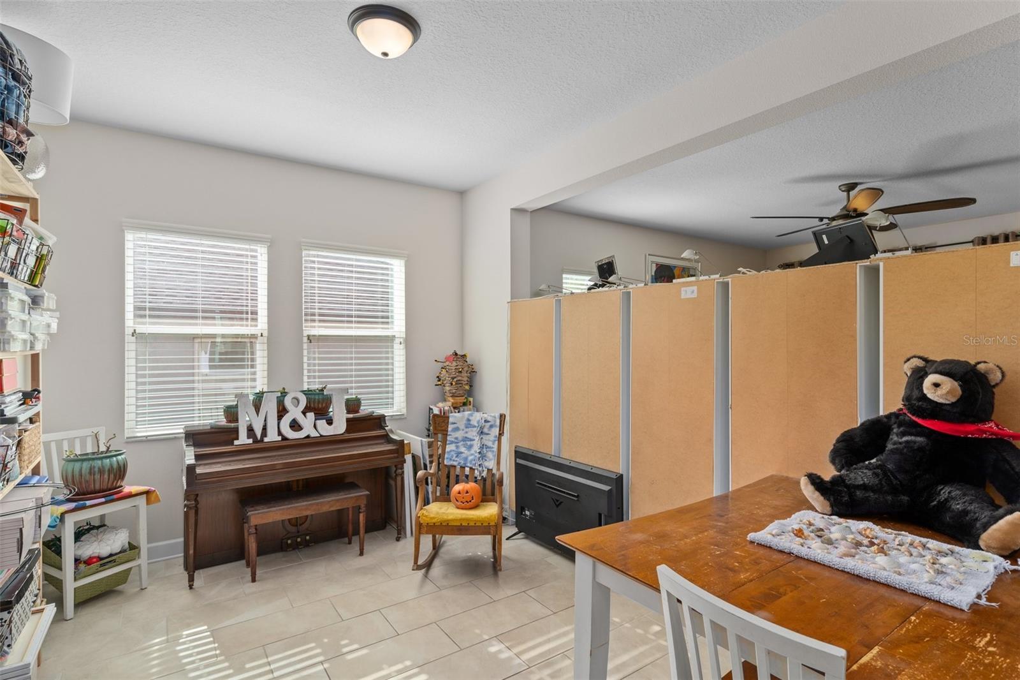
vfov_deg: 70.4
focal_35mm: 17
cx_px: 510
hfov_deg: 93.3
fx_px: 482
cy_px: 340
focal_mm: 17
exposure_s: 1/13
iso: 320
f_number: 8
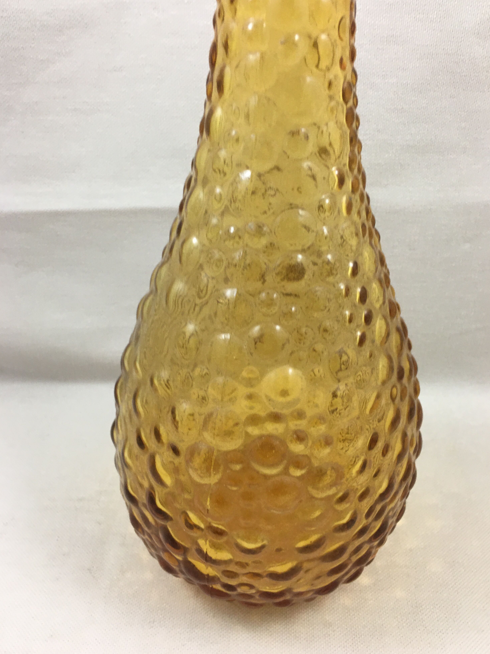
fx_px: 566
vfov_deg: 60.0
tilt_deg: -32.9
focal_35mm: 30
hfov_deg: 46.8
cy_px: 335
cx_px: 247
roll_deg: -0.4
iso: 50
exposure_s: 1/33
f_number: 2.2
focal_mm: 4.15
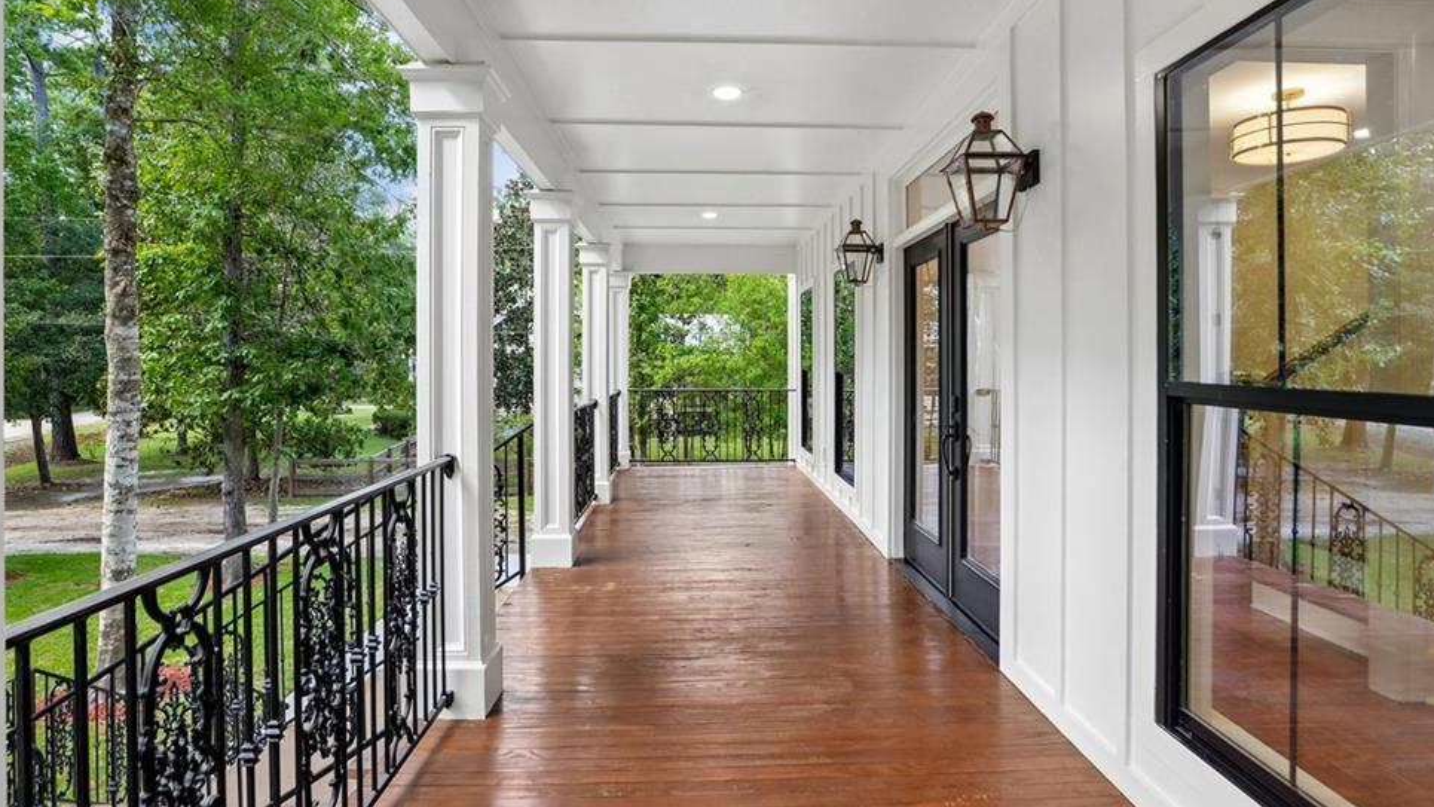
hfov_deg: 86.6
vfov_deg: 55.8
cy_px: 363
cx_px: 727
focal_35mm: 20
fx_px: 761
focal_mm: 18
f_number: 11
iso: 800
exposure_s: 1/40
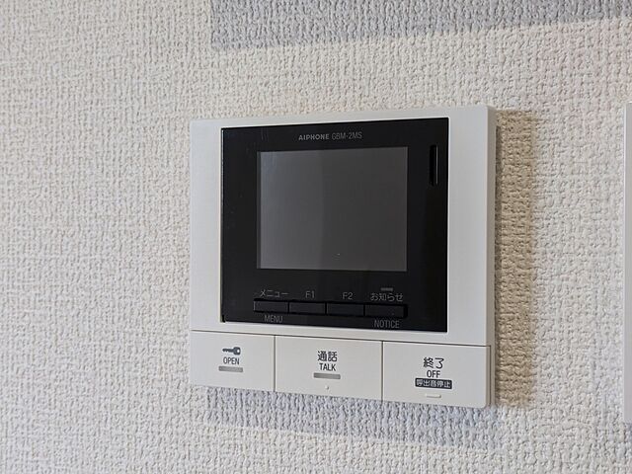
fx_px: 931
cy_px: 237
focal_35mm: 51
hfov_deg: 37.5
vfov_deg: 28.6
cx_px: 316
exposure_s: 1/120
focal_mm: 5.43
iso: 234
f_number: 1.89
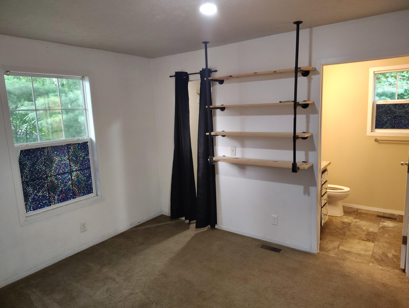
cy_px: 154
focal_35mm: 24
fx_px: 284
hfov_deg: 71.5
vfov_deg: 56.9
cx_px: 204
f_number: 1.8
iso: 1047
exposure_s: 1/60
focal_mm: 5.56
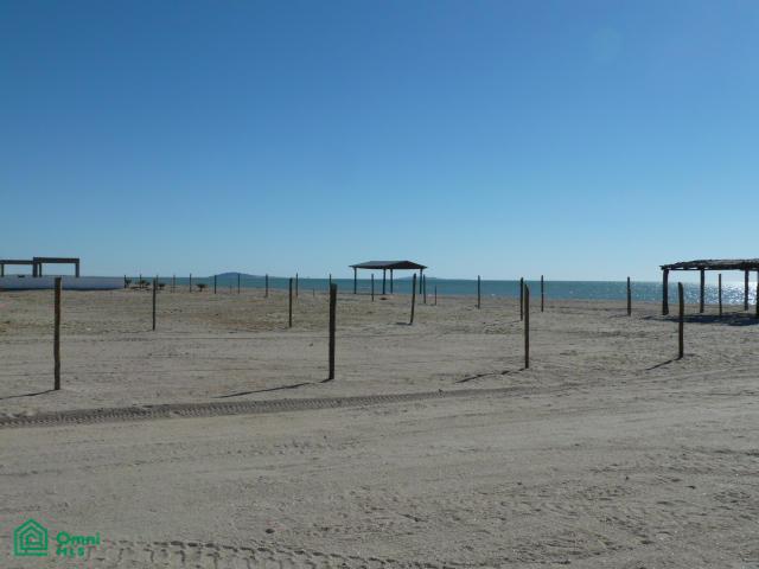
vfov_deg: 40.7
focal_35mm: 35
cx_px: 380
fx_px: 767
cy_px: 284
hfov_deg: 52.6
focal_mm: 5.7
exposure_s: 1/800
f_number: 5.6
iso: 80
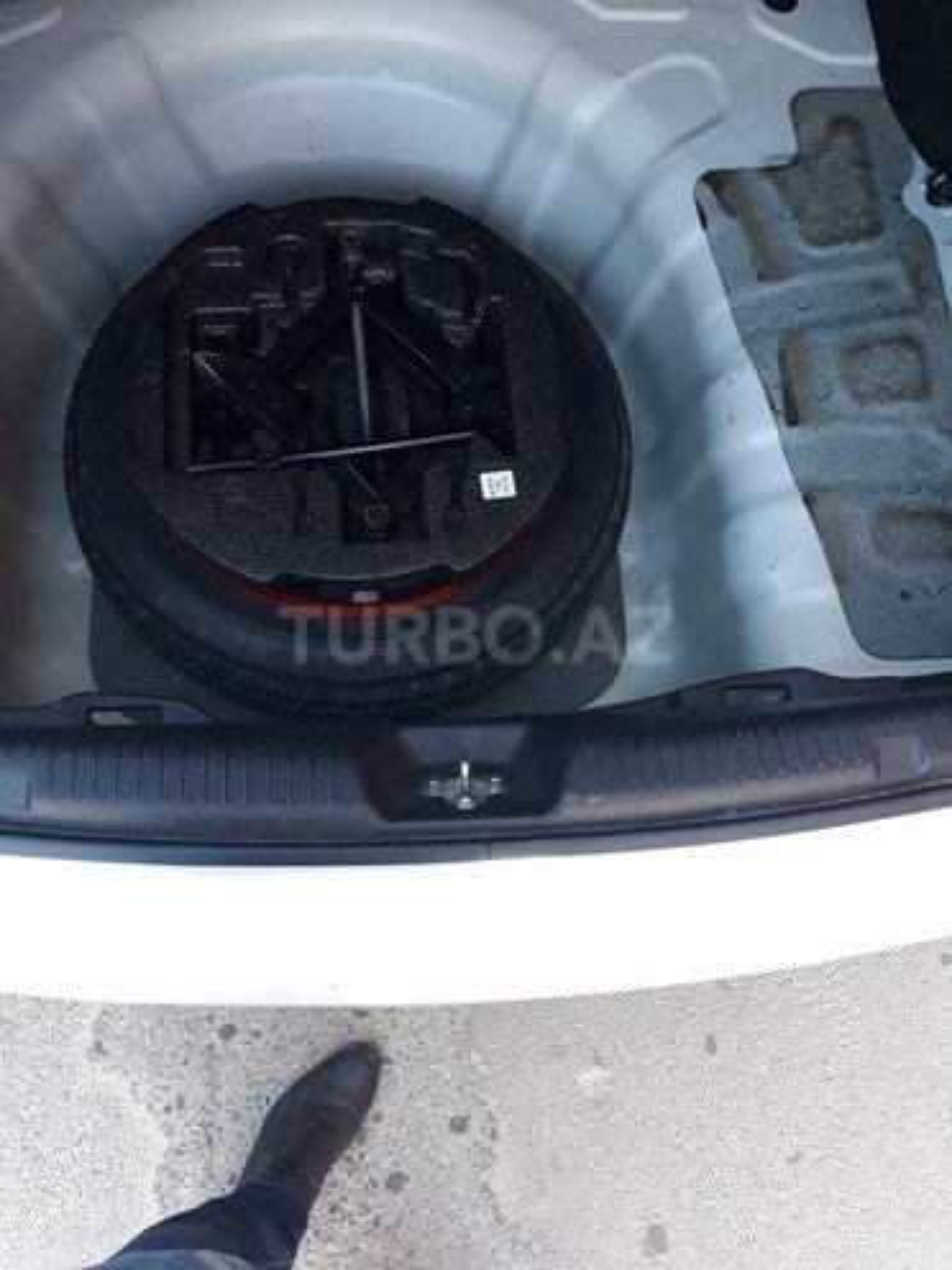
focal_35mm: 27
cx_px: 476
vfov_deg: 65.3
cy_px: 635
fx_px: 990
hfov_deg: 51.4
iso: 50
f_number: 1.9
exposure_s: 1/33
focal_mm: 3.6
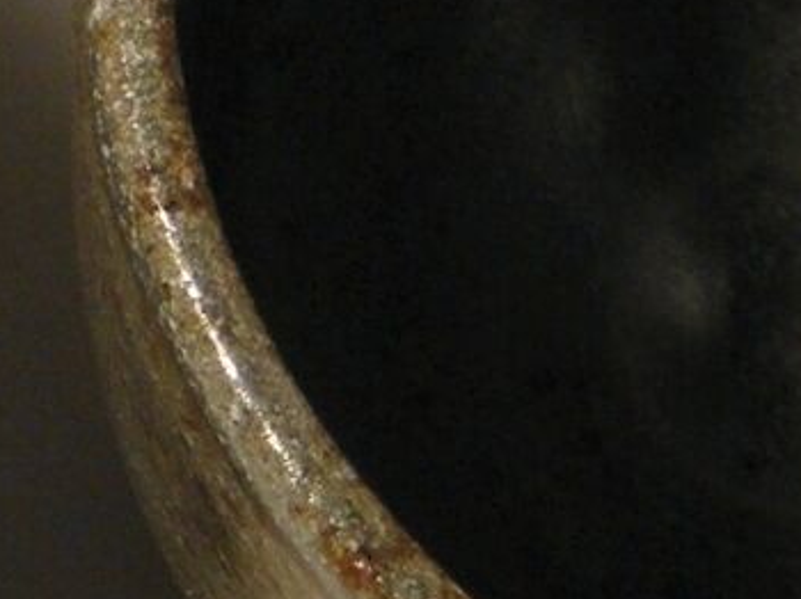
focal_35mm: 278
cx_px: -314
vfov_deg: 5.2
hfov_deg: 7.0
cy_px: -784
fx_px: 6428
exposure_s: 1/60
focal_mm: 6.8
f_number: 3.7
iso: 100
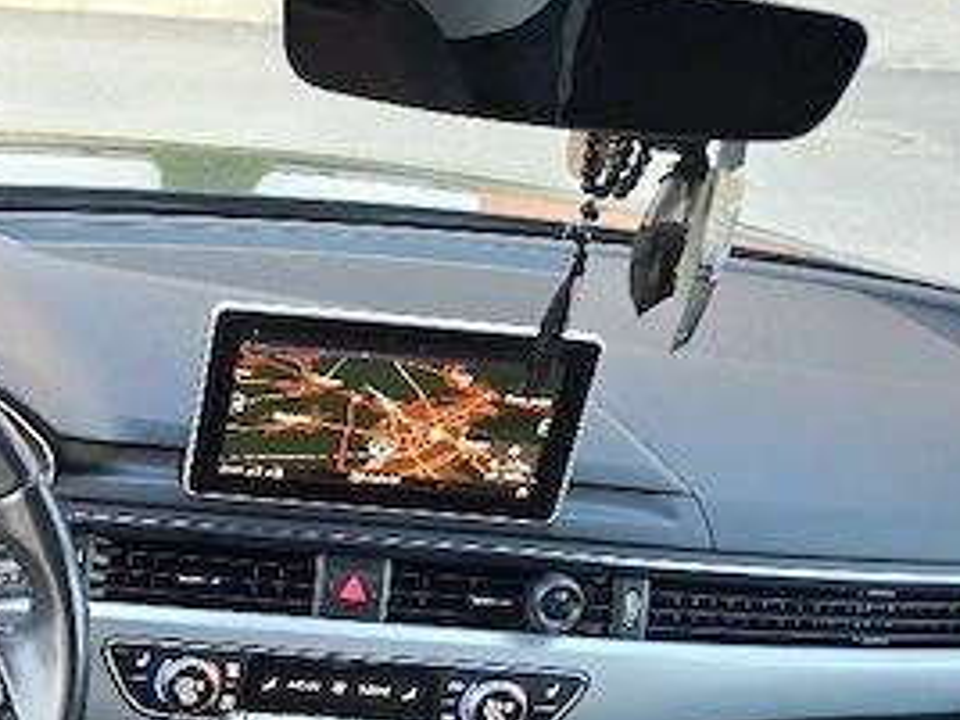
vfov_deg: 24.6
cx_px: -39
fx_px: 1553
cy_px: 763
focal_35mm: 56
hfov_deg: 31.3
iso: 400
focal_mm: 4.69
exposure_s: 1/25
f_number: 1.8
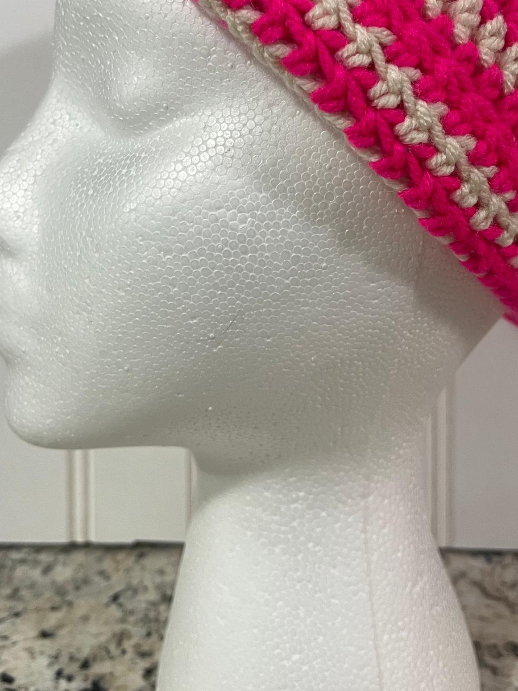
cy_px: 190
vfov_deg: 42.7
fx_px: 858
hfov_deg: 33.6
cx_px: 270
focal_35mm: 43
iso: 80
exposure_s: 1/60
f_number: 1.6
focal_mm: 5.1
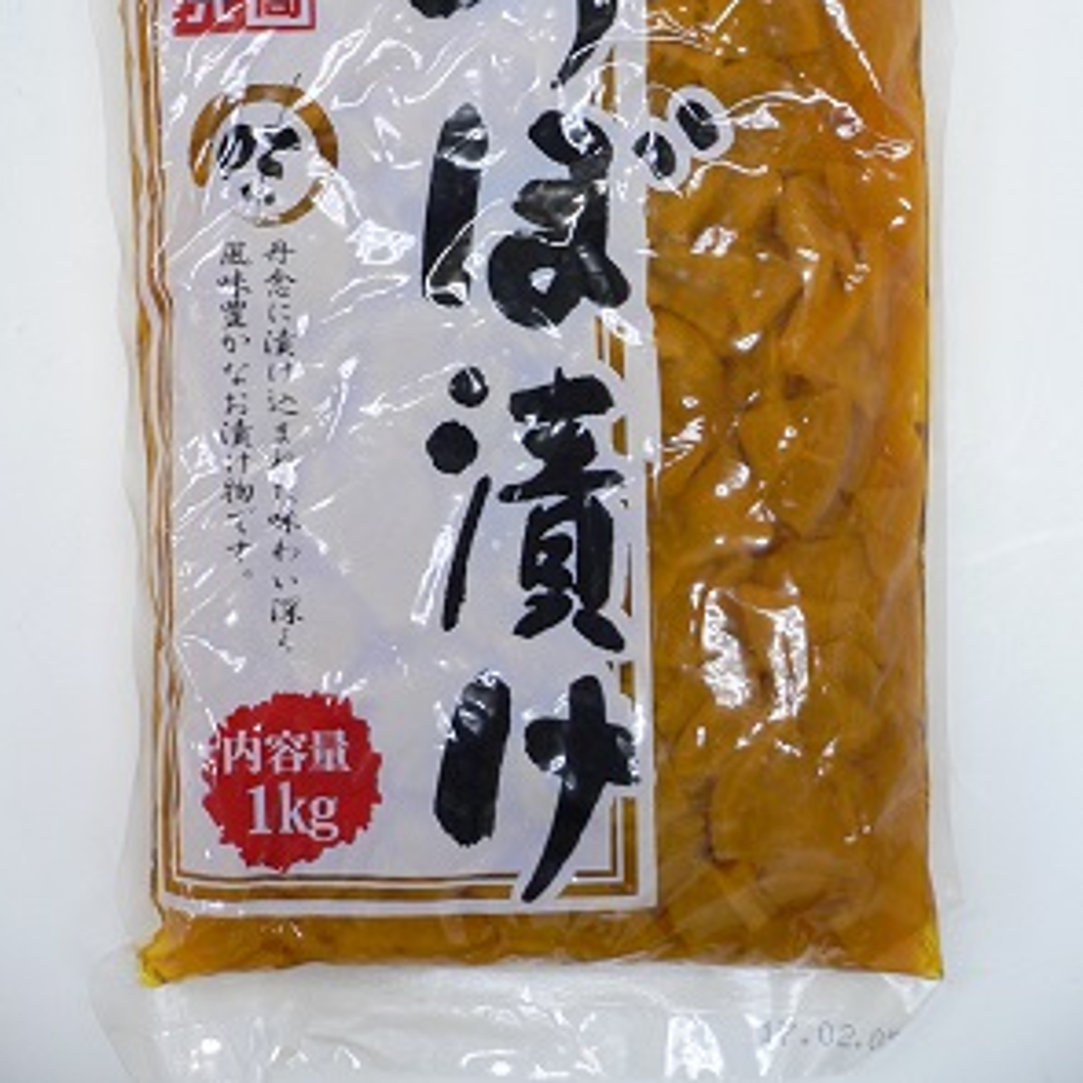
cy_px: 371
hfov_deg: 40.0
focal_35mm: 42
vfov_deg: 39.6
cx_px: 543
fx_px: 1487
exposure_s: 1/20
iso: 100
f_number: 2.8
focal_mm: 5.8
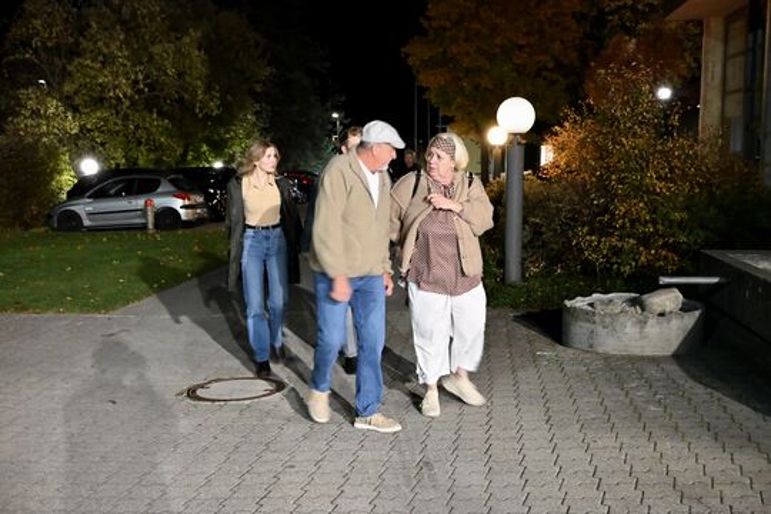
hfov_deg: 47.4
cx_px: 386
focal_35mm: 41
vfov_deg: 32.6
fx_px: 878
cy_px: 257
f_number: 4
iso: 12800
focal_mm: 41
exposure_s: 1/30
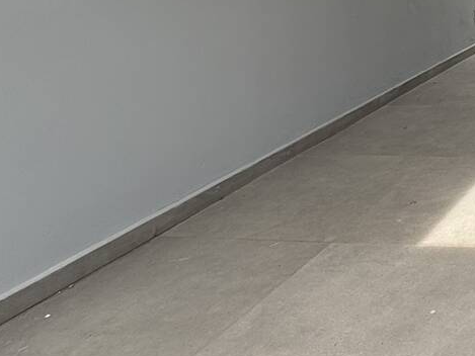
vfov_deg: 28.8
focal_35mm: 43
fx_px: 590
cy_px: -79
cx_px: 691
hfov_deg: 29.4
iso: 50
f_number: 2.2
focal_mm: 2.22
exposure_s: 1/318
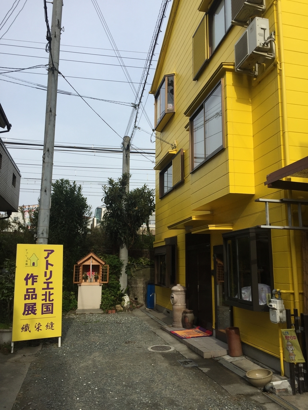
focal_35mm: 29
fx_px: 344
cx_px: 154
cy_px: 205
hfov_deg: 48.2
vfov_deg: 61.7
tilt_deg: +9.9
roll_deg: +0.5
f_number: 2.2
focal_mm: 4.15
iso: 32
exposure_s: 1/1582
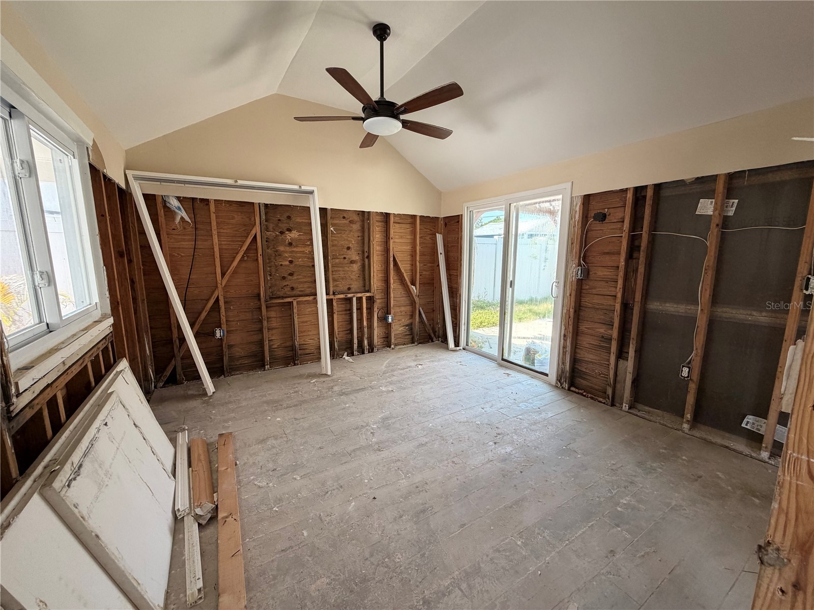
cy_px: 305
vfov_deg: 85.7
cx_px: 407
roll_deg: -0.1
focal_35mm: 14
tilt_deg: -9.5
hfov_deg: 102.1
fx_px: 329
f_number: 2.2
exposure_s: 1/121
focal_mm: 2.22
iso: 200
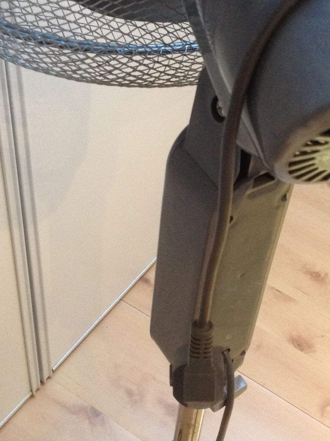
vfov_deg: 31.2
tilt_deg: -47.0
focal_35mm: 62
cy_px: 193
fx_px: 790
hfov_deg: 23.5
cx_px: 206
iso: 320
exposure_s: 1/15
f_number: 2.4
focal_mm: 4.28
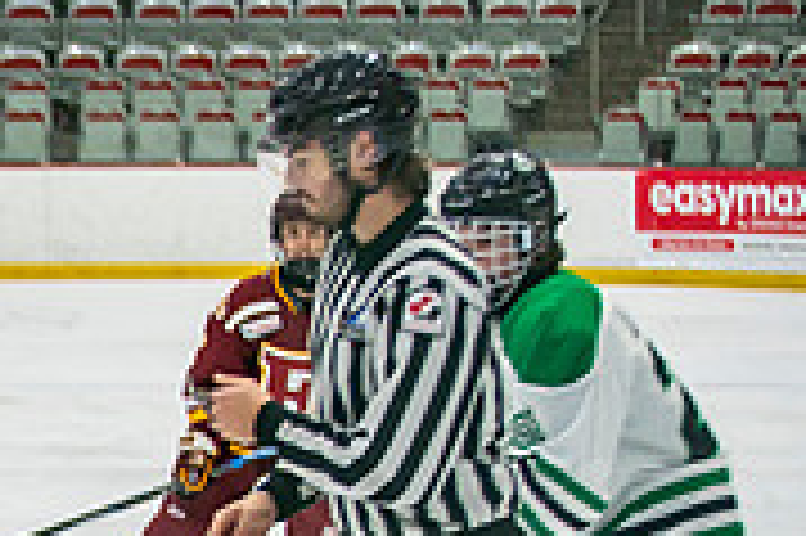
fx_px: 5972
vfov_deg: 5.1
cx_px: -684
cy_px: 850
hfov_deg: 7.5
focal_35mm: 267
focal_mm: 70
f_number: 2.8
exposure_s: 1/640
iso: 640
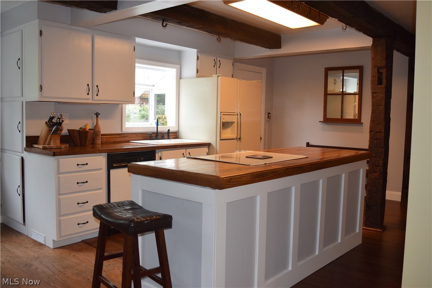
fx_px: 396
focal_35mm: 33
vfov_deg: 40.0
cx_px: 216
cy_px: 144
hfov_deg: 57.2
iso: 800
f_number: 5
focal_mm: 22
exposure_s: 1/100
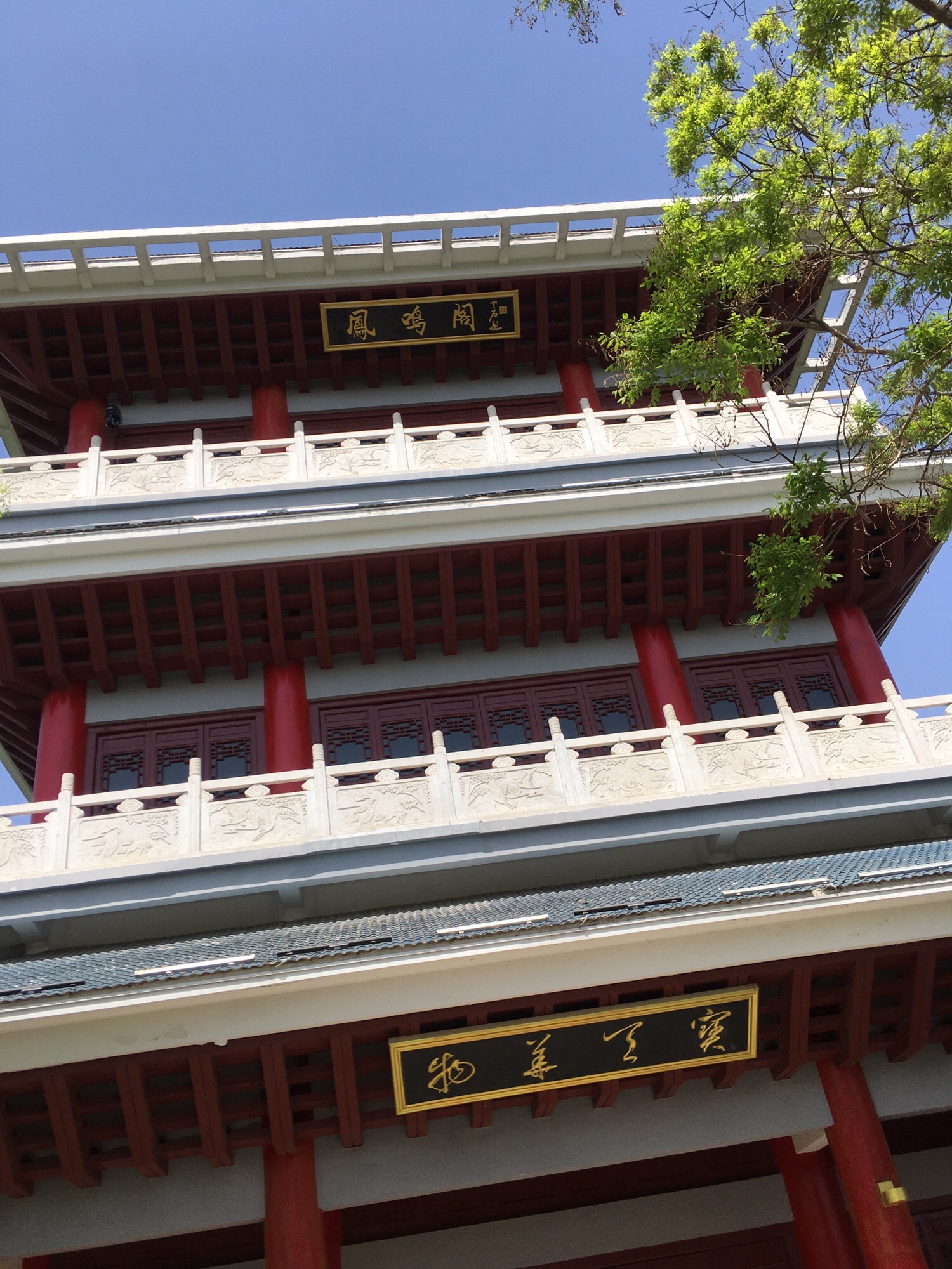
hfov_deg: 48.2
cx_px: 476
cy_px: 634
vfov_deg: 61.7
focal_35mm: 29
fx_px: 1063
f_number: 2.2
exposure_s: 1/1709
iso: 25
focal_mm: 4.15
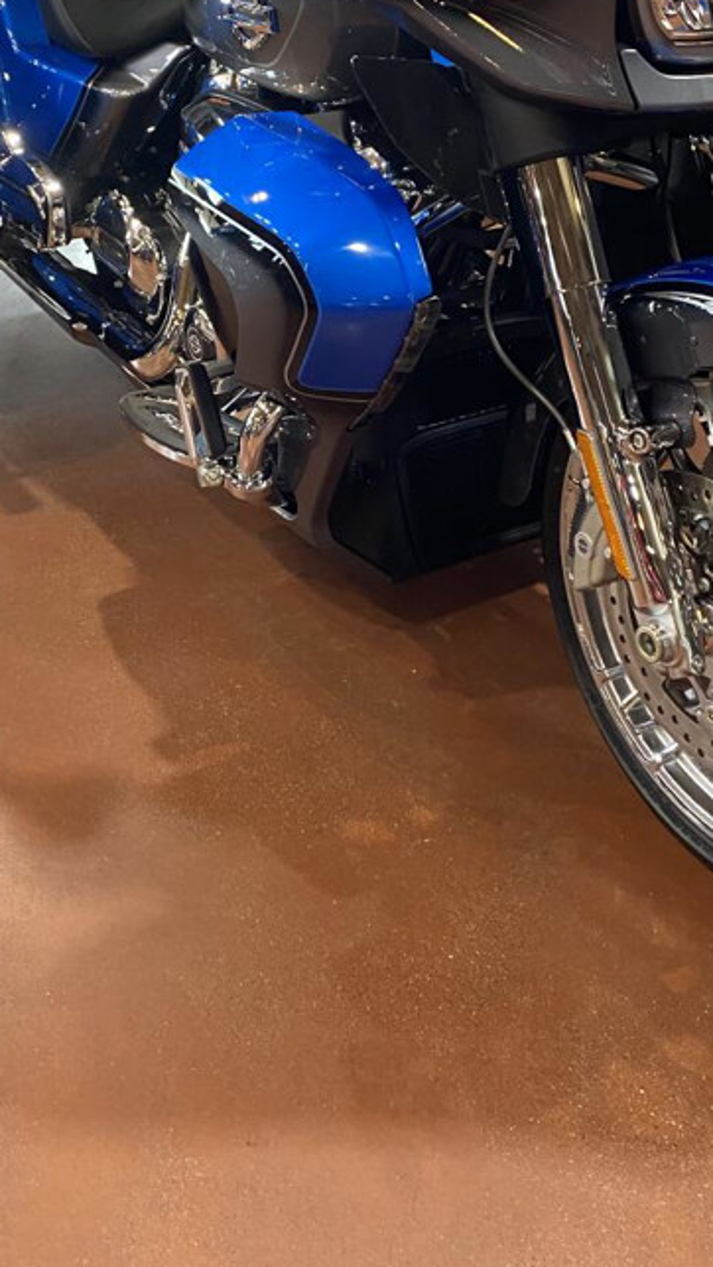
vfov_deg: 42.4
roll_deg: -0.1
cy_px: 314
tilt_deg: -21.3
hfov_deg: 25.4
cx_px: 299
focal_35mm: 47
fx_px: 1579
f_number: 1.8
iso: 200
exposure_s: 1/60
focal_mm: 4.25
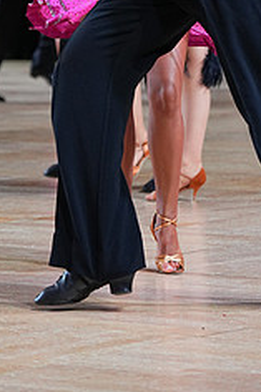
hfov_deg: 5.4
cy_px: -56
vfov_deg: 8.0
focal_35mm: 256
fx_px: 2788
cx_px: 195
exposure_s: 1/500
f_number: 4
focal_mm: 104
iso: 1250
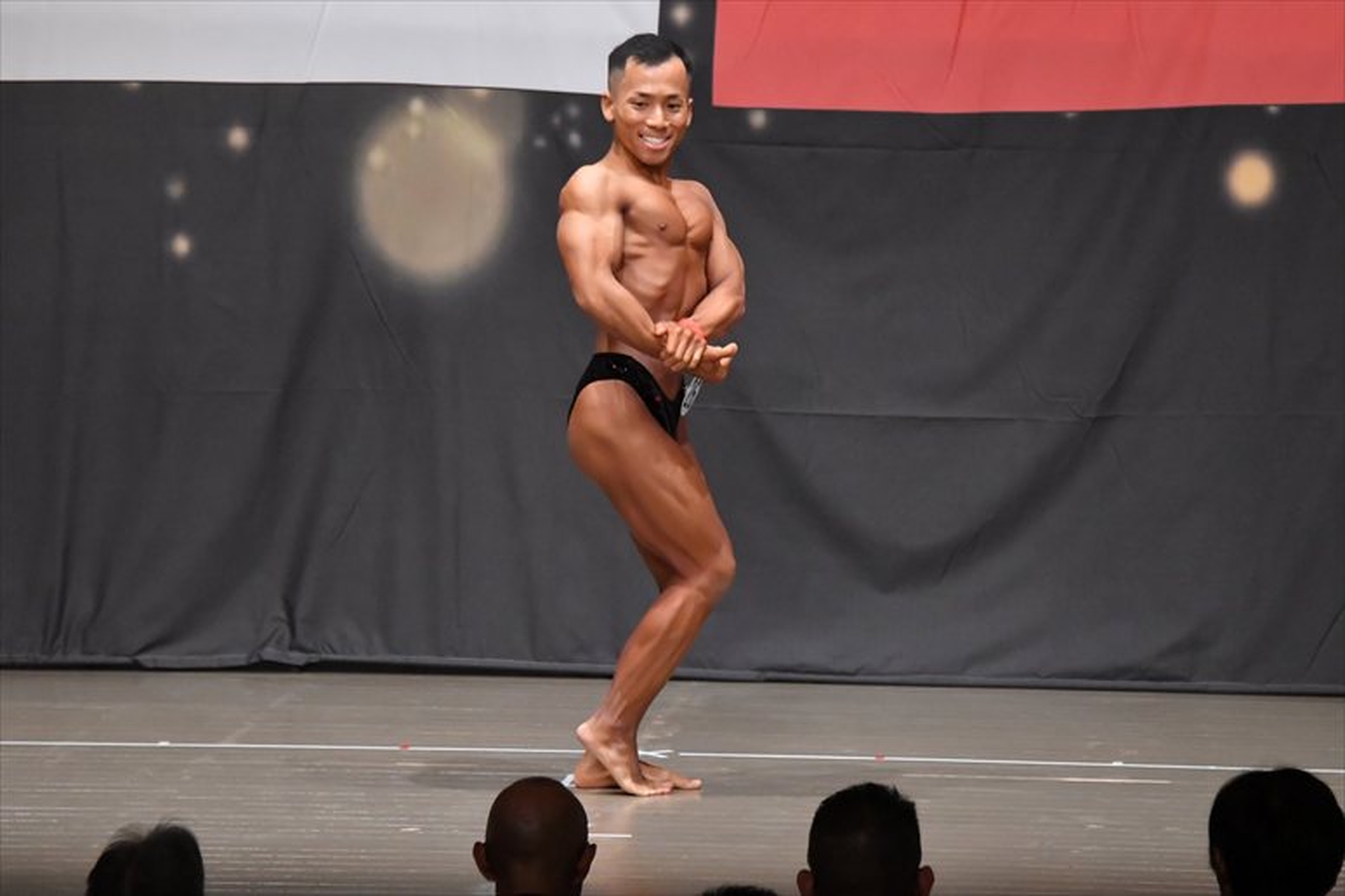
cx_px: 672
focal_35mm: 240
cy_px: 448
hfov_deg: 8.6
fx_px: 8962
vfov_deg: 5.7
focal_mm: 160
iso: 6400
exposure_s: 1/400
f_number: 5.6
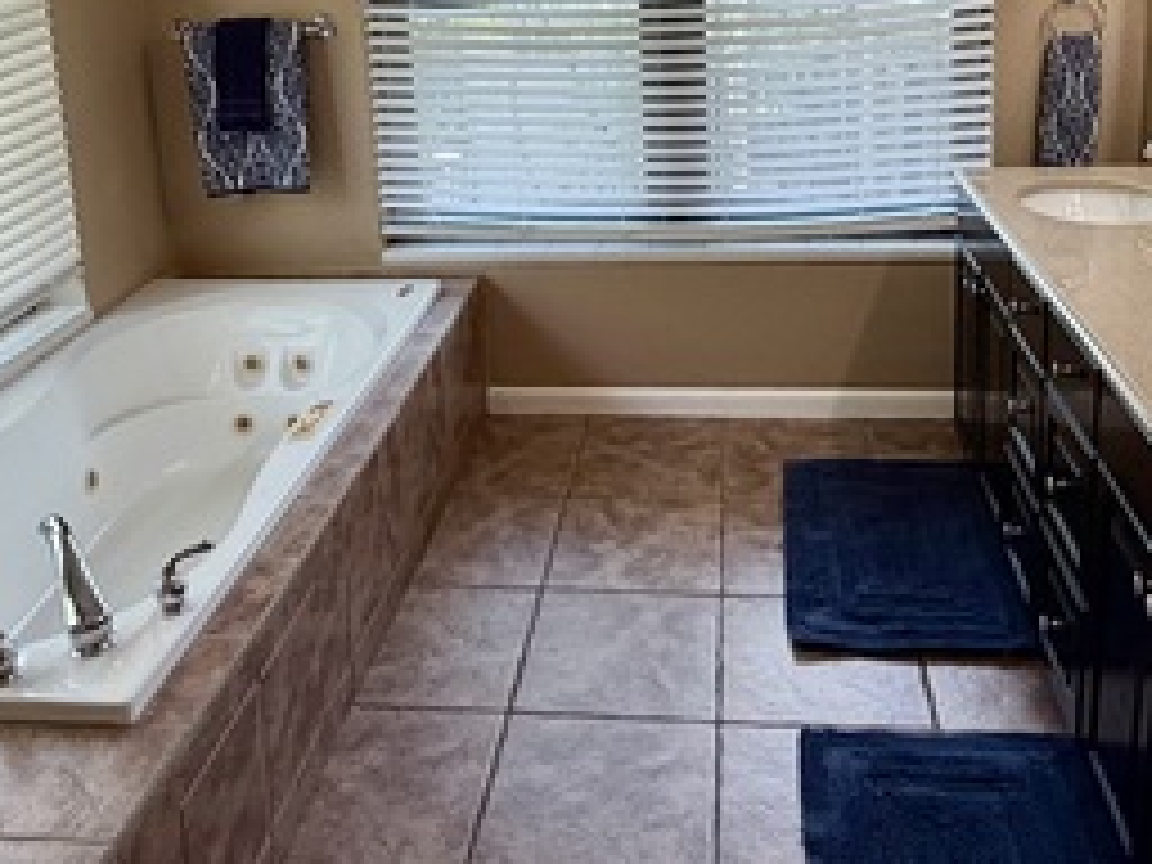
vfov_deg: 38.4
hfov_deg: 52.6
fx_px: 1165
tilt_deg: -10.9
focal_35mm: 35
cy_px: 117
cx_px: 594
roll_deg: +2.6
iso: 250
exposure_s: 1/120
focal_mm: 2.22
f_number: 2.2
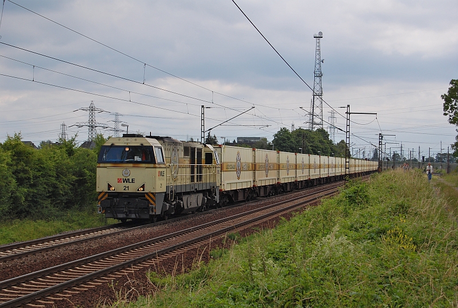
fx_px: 1052
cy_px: 154
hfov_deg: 24.6
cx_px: 229
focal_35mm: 82
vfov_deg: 16.7
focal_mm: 55
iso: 200
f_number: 8
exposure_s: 1/500
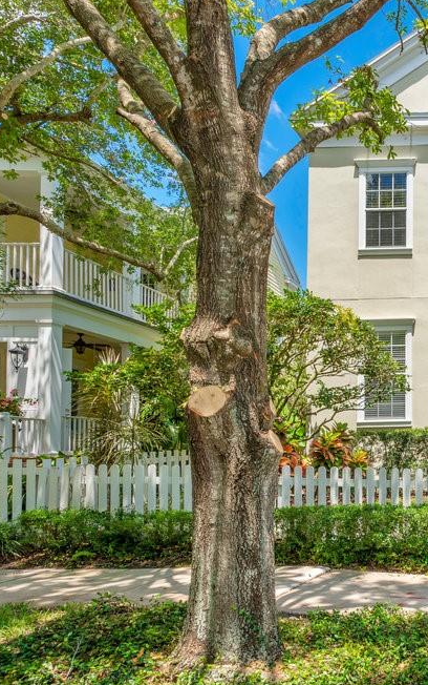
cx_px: 450
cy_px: 339
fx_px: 466
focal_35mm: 25
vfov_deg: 72.5
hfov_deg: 41.3
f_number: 9
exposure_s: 1/125
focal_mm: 16
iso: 100
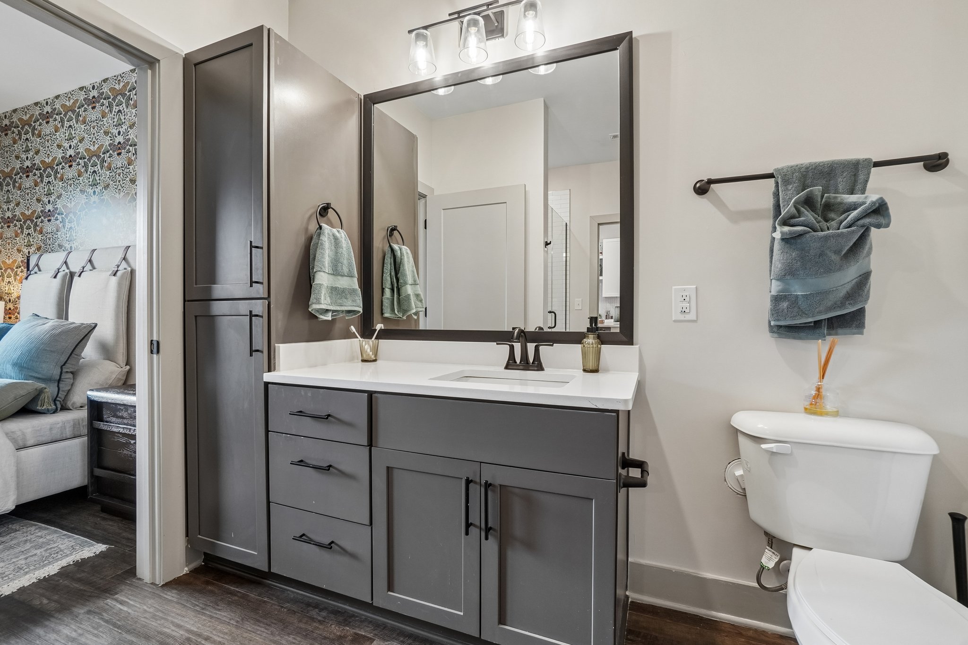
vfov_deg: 77.3
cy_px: 322
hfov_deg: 100.4
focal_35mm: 15
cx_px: 484
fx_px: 403
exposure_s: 1/8
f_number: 8
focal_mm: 10
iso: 400
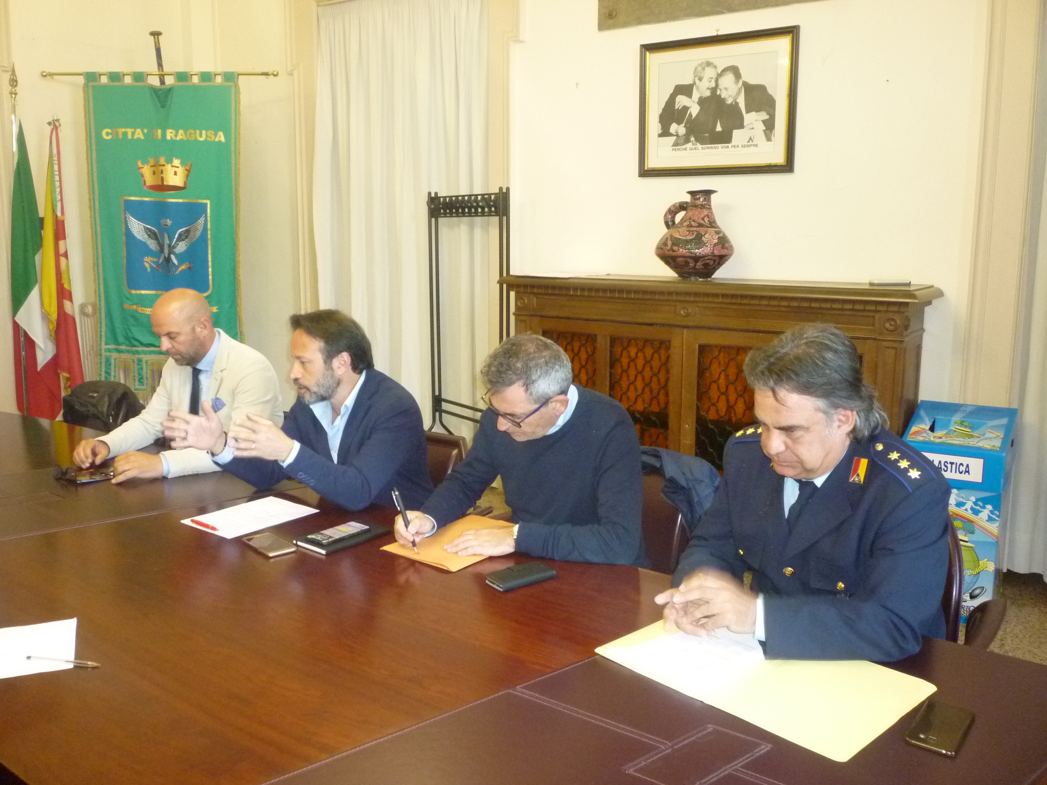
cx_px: 524
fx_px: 877
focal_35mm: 29
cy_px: 392
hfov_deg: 61.7
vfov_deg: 48.2
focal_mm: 5.2
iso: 500
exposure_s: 1/30
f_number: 3.3
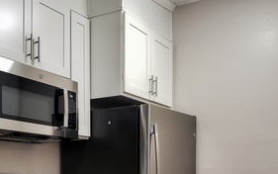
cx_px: 109
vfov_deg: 25.1
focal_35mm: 49
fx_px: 371
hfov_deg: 40.8
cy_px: 173
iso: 250
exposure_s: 1/60
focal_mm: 4.3
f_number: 2.4
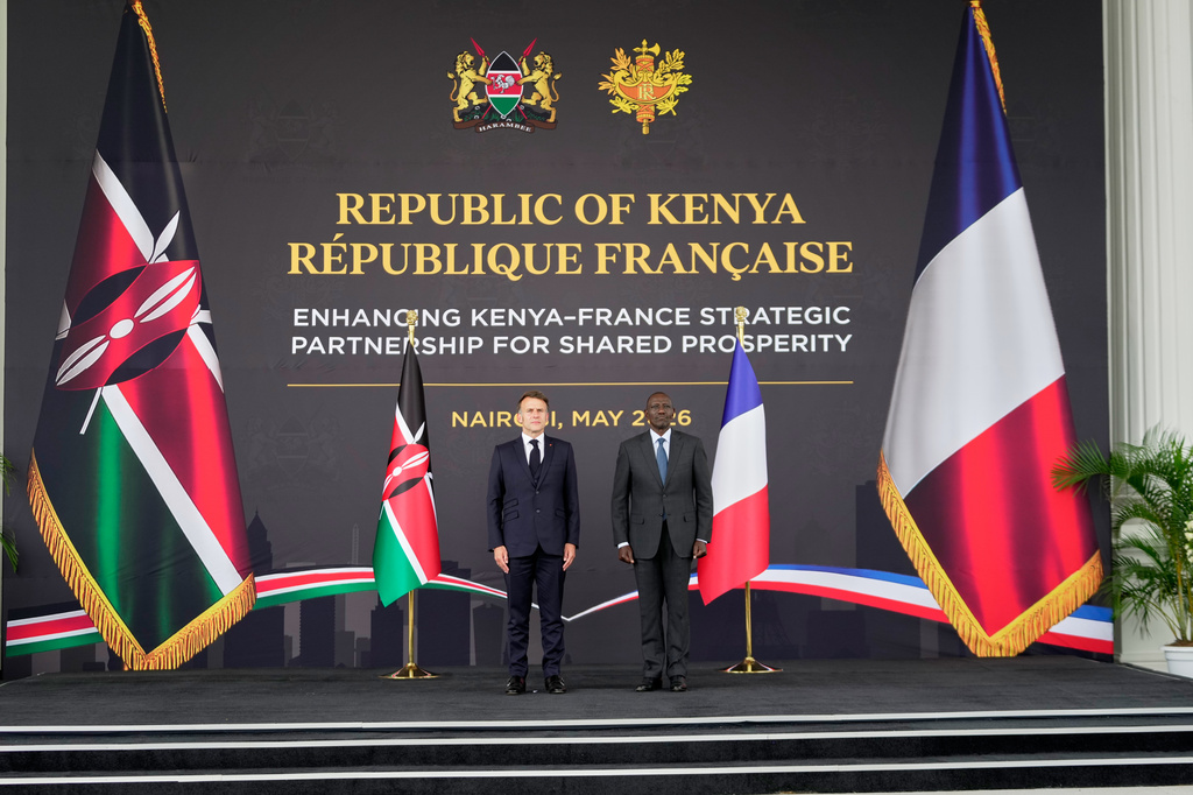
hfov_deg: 28.5
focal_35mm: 71
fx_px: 2352
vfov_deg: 19.2
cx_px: 596
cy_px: 398
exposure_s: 1/400
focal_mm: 71
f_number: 2.8
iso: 500
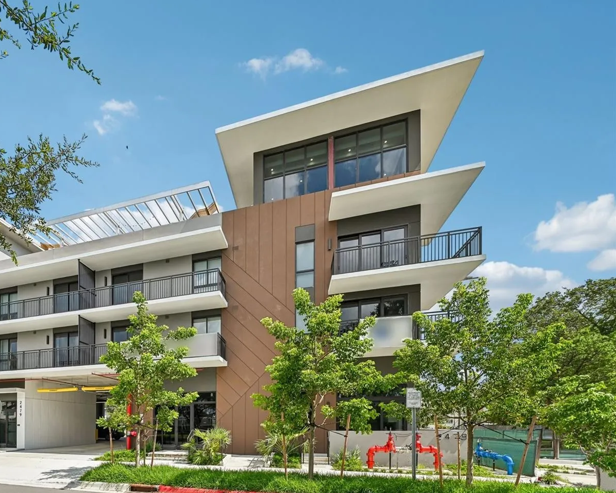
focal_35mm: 20
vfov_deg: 68.1
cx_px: 207
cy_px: 257
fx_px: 365
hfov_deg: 77.8
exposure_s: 1/250
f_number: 8
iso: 100
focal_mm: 16
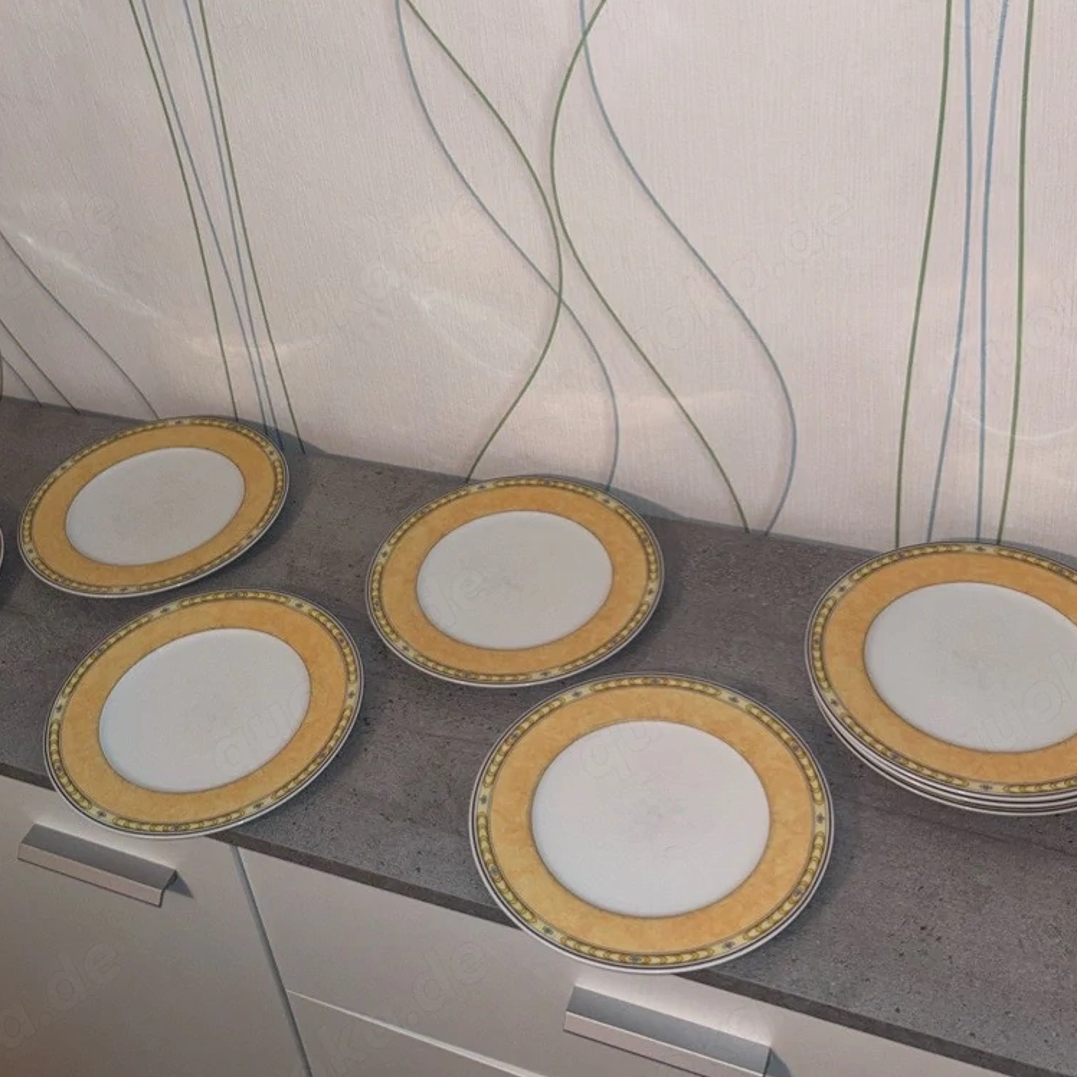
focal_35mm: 41
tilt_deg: -33.2
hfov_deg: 40.8
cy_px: 348
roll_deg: +8.1
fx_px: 1443
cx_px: 452
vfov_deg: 40.4
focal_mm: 5.96
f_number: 1.6
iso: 50
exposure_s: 1/30
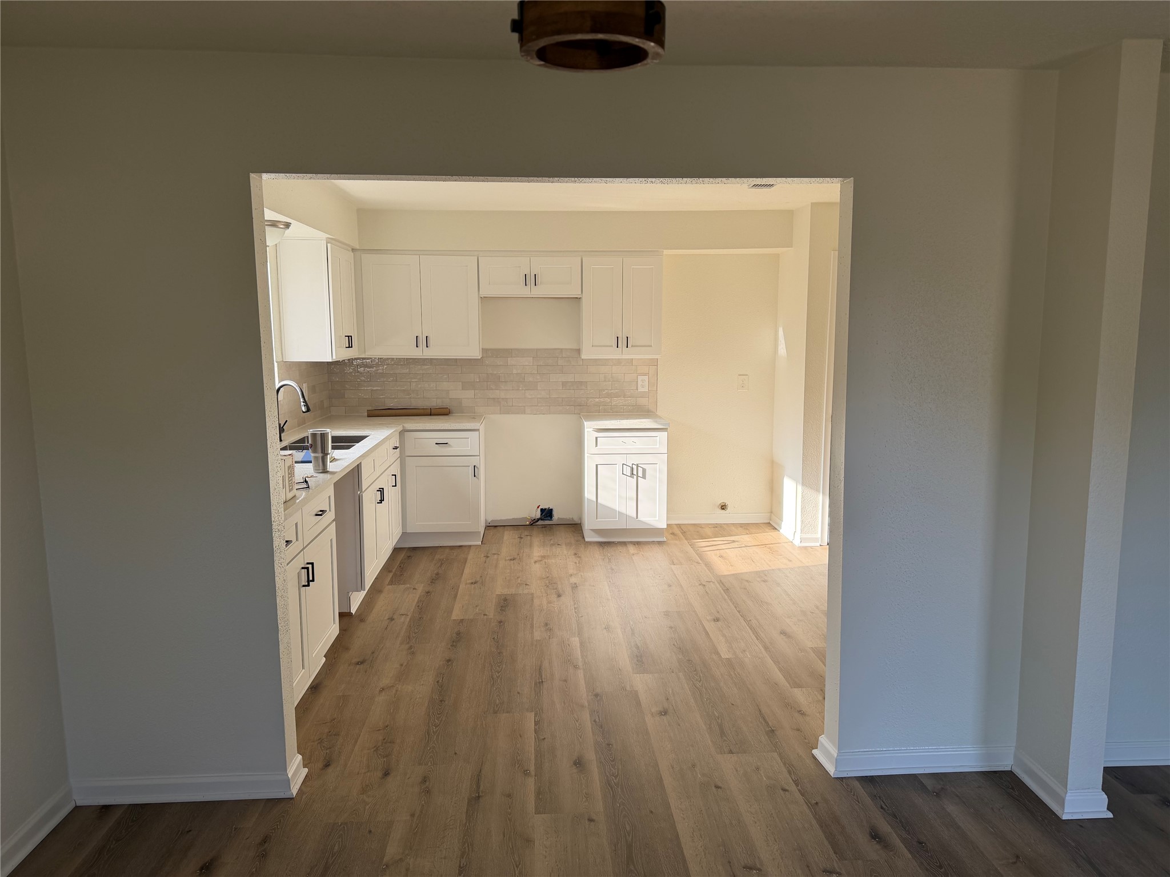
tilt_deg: -7.5
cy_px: 438
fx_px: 811
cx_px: 585
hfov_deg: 71.6
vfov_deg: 56.8
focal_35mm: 24
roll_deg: -0.1
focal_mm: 6.76
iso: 100
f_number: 1.78
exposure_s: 1/517
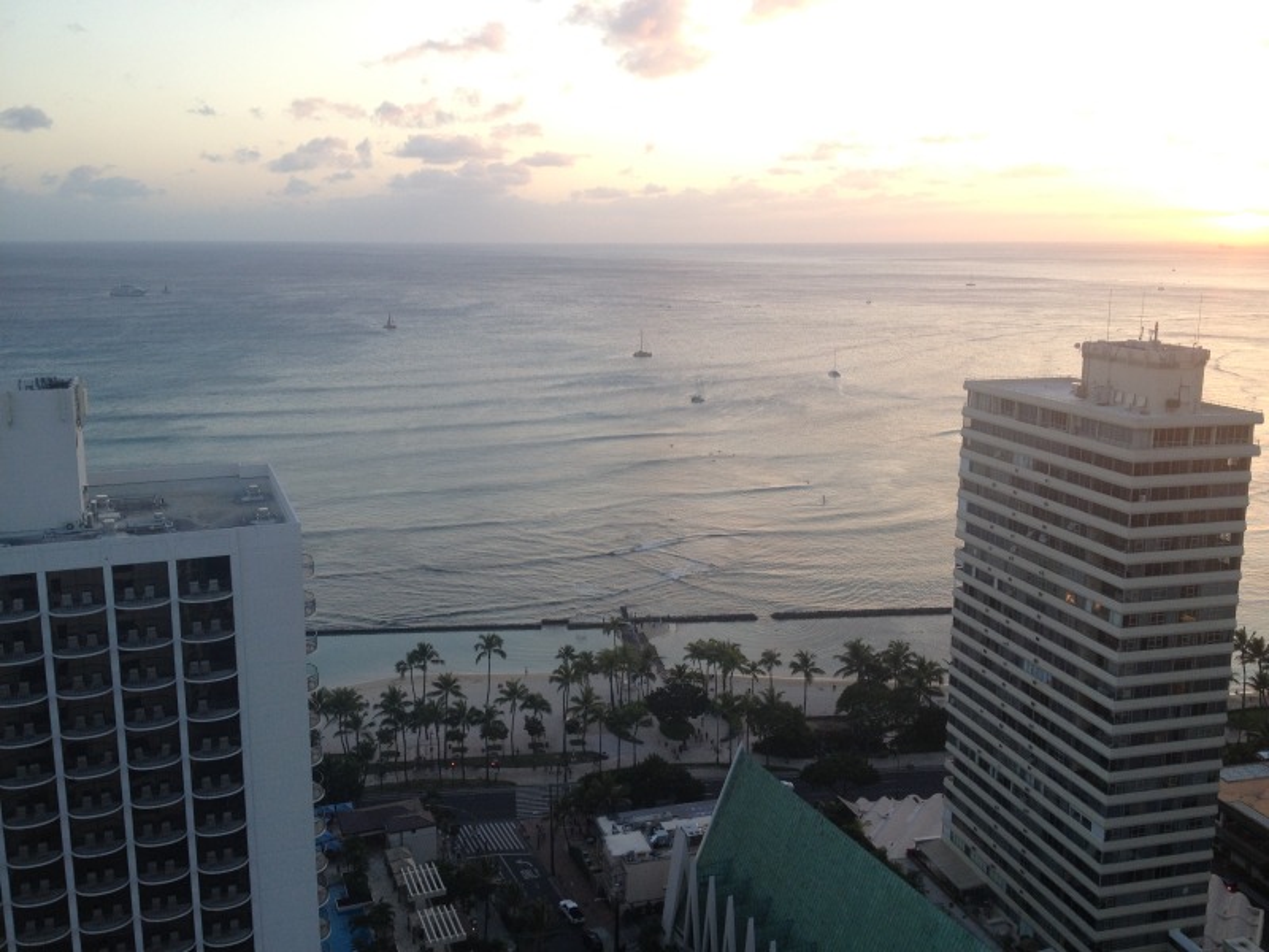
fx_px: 1283
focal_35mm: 35
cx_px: 634
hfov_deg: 52.6
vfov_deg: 40.7
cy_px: 476
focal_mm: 4.28
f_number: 2.4
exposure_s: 1/120
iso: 50
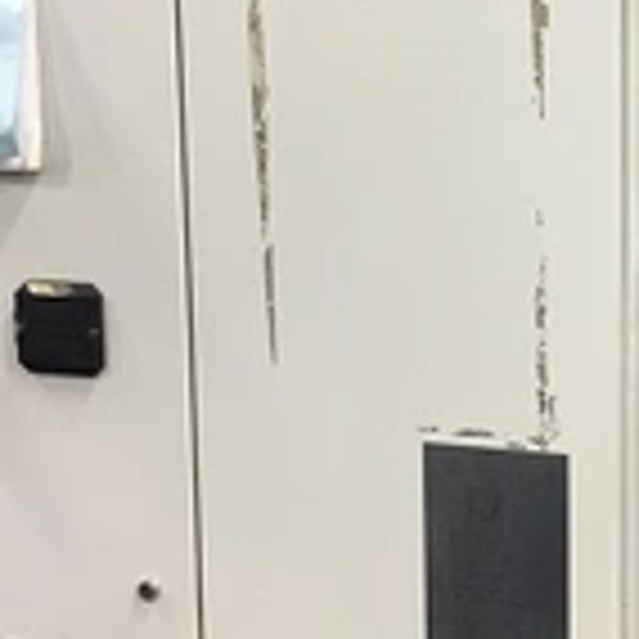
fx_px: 1504
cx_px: 576
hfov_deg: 23.4
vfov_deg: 23.9
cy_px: 202
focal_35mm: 72
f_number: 2.2
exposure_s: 1/30
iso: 80
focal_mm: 4.15
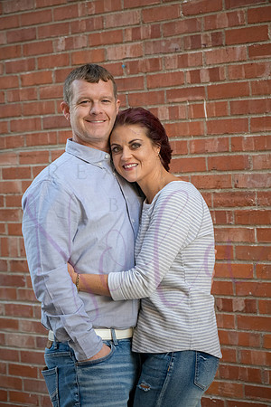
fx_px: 1039
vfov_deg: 22.1
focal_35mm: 92
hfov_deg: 14.9
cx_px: 136
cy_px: 204
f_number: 6.3
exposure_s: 1/320
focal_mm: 92
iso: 1250
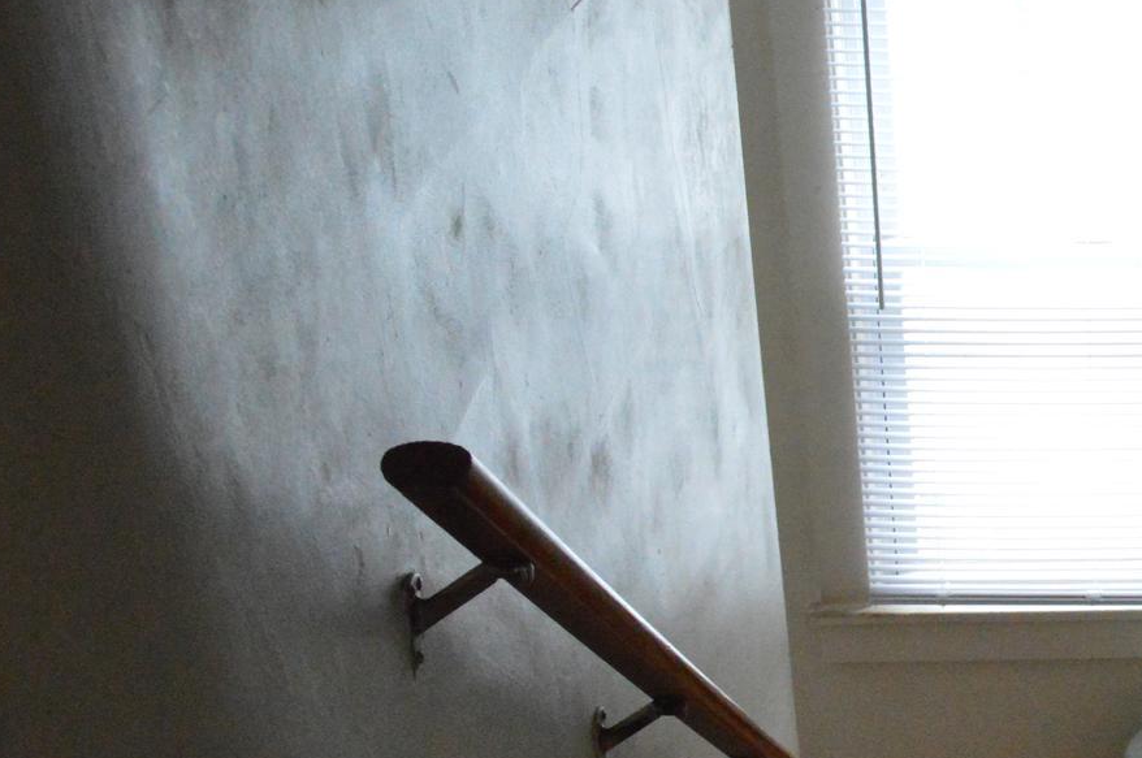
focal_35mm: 70
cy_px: 518
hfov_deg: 26.6
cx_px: 1258
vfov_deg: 19.3
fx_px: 2218
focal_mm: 20
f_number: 5.6
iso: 6400
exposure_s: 1/200
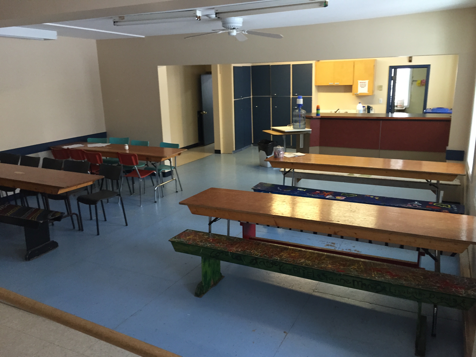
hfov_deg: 61.7
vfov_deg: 48.2
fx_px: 399
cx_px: 238
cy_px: 178
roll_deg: +1.2
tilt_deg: -12.2
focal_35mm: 29
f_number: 2.2
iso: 125
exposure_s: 1/30
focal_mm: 4.15
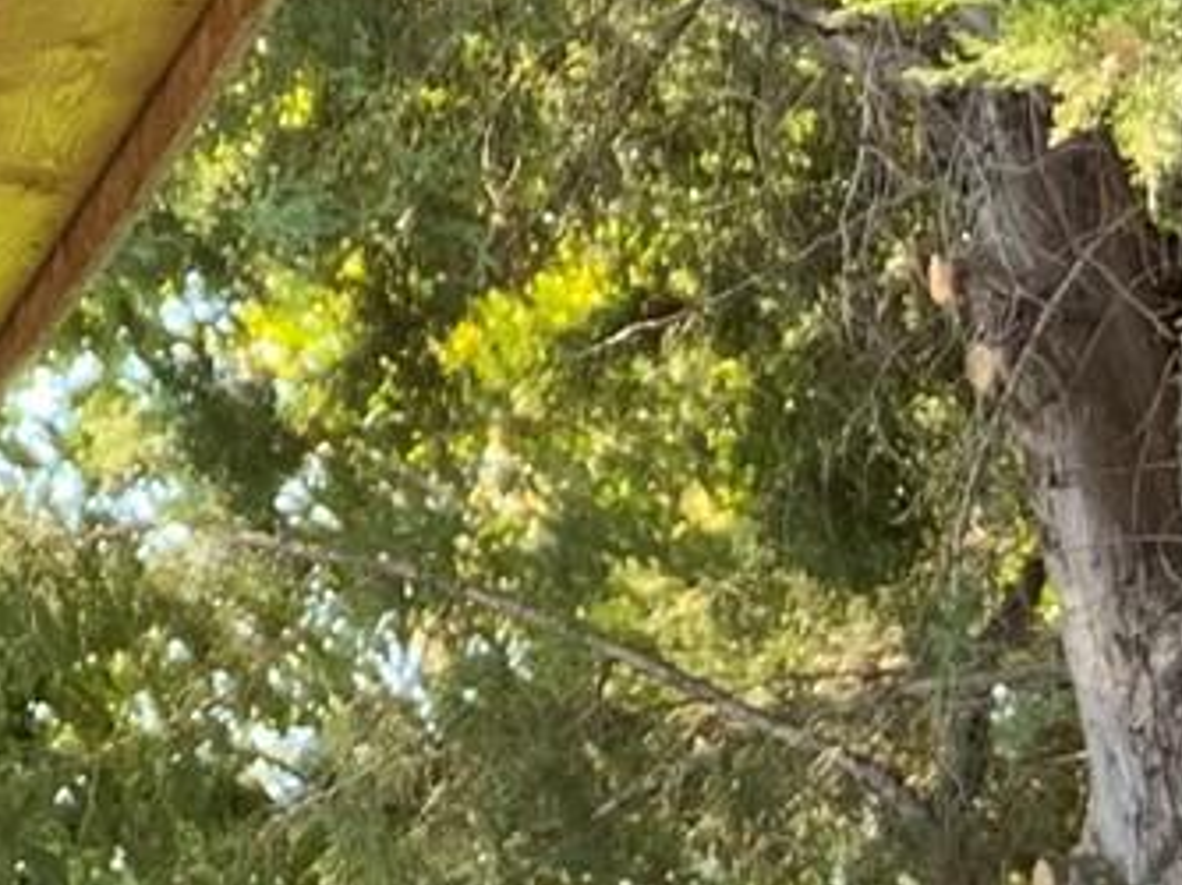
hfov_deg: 10.2
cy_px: -527
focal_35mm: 178
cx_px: -1278
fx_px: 6074
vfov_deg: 8.1
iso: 32
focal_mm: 3
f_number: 1.8
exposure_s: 1/122
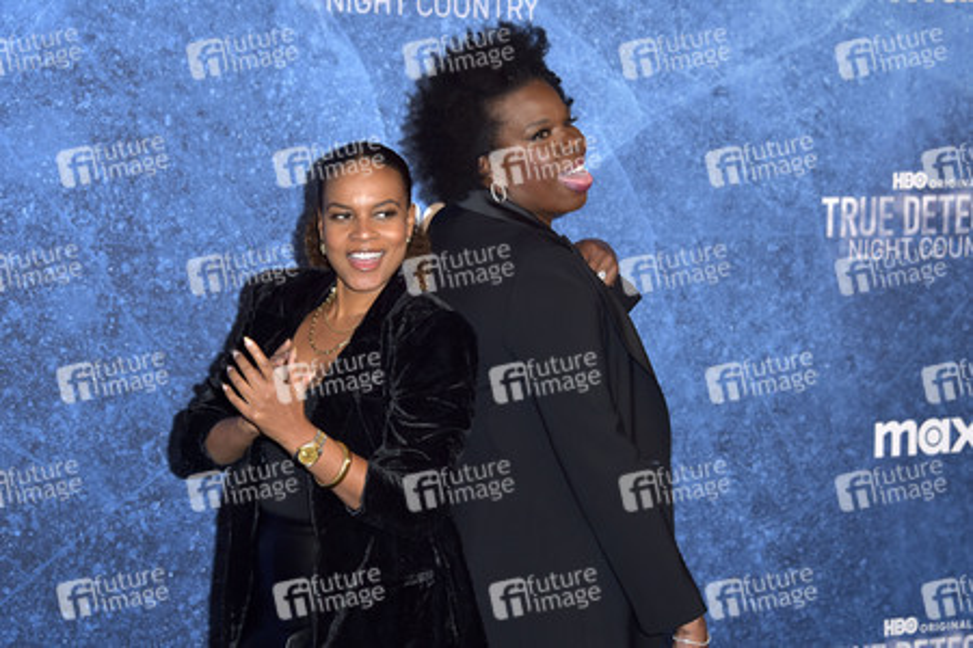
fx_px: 1946
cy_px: 324
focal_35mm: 72
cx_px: 486
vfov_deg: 18.9
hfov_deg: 28.1
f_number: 6.3
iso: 400
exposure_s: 1/250
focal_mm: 72
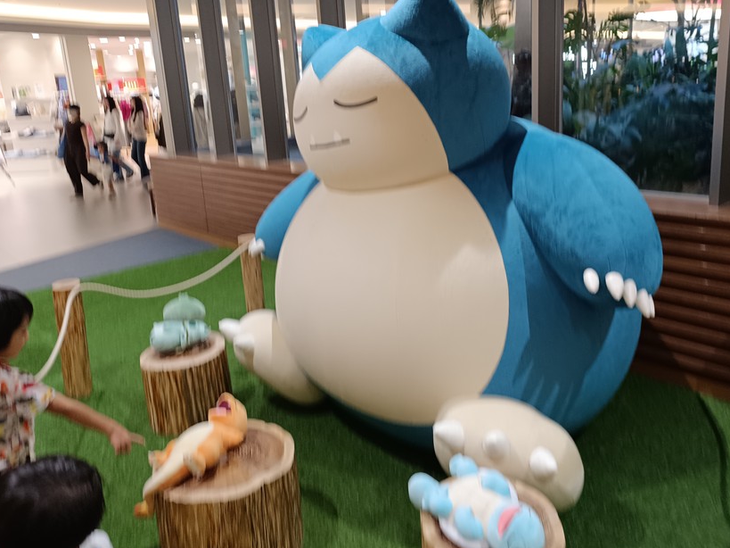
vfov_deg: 46.8
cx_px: 418
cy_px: 255
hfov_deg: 59.7
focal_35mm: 30
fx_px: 633
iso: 948
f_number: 1.65
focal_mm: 6.14
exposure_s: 1/100
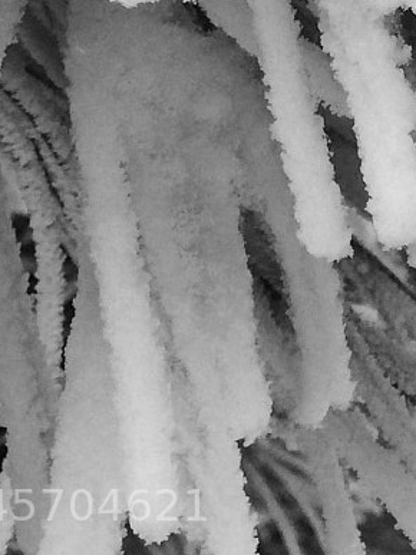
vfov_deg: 14.0
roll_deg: -0.5
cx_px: 318
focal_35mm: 120
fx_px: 1924
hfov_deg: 12.3
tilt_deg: +18.5
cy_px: -529
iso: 32
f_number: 2.2
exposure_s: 1/774
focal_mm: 4.15
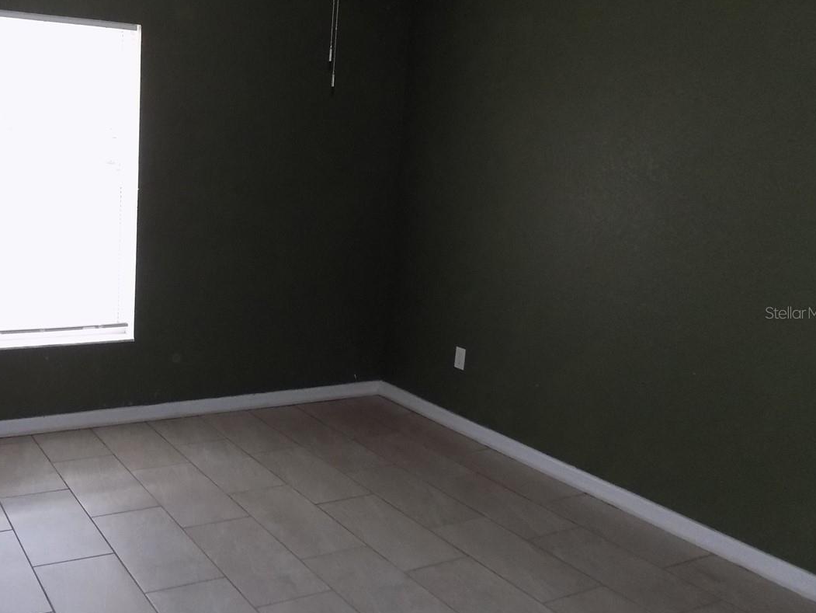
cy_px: 312
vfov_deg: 40.7
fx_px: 825
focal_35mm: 35
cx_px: 217
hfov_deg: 50.7
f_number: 3.1
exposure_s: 1/30
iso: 360
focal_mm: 4
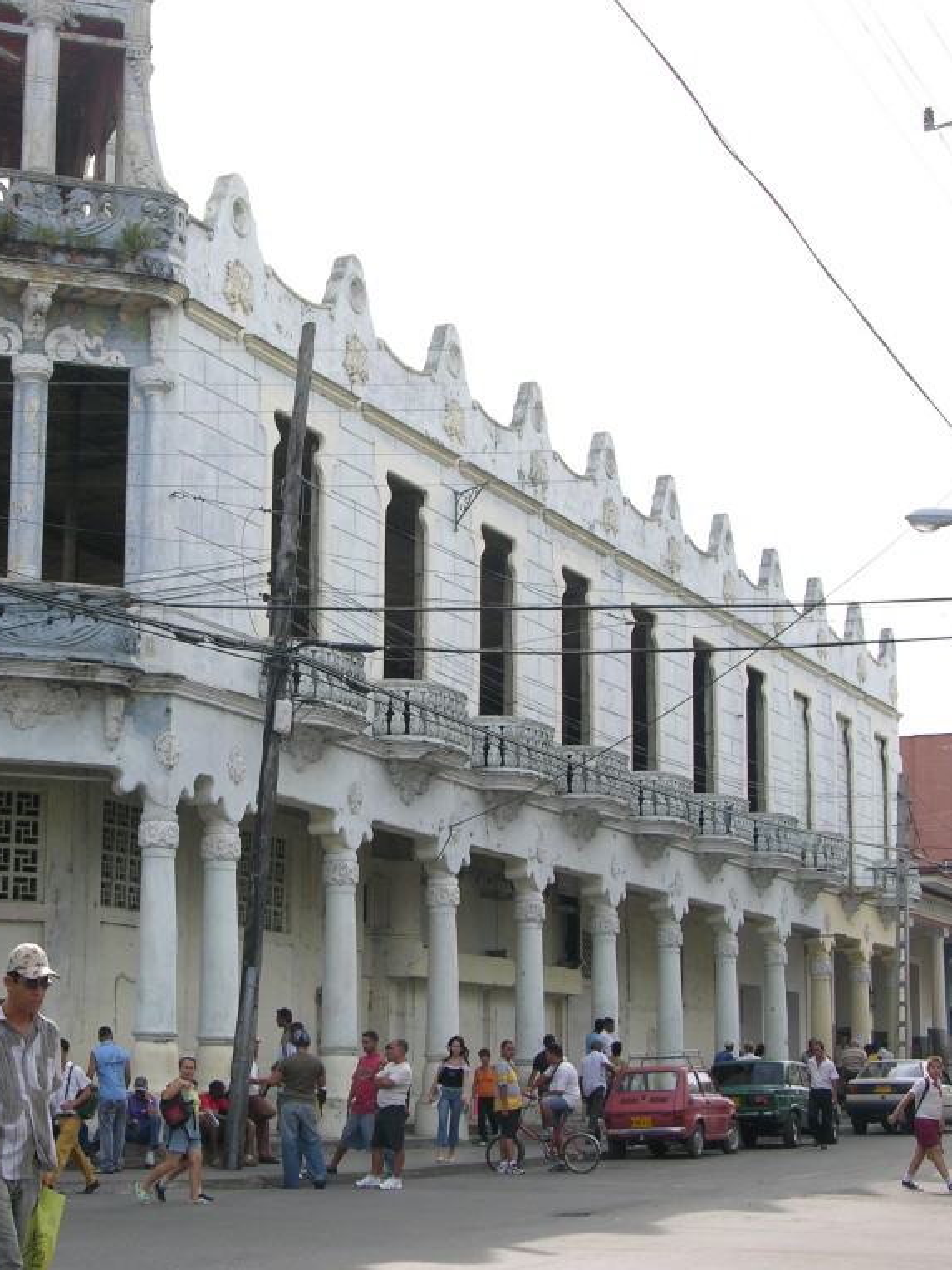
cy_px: 635
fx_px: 2457
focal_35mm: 67
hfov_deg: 21.8
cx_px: 272
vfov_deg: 29.0
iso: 50
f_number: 5.4
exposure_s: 1/120
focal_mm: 12.7
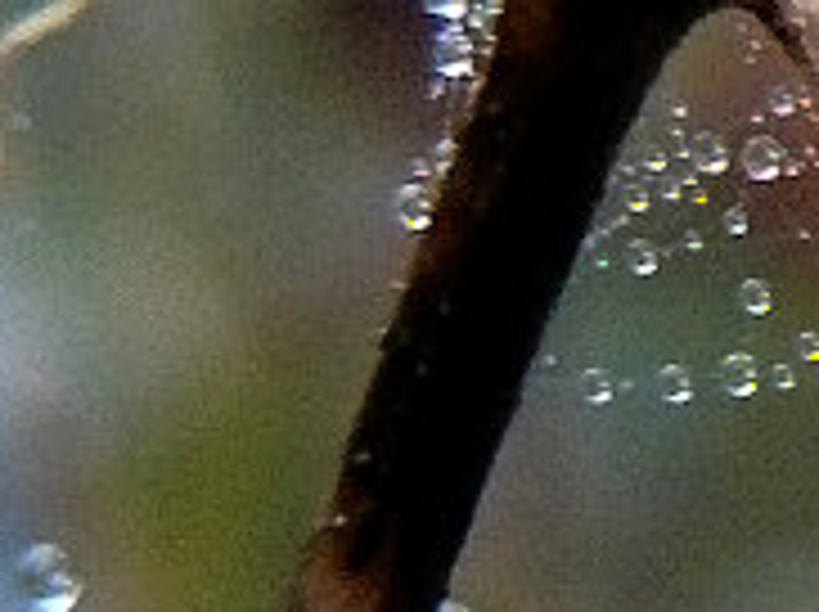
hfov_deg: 14.7
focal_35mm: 122
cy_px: 140
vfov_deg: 12.1
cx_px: 1318
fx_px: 2883
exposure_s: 1/125
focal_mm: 6
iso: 400
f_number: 3.2
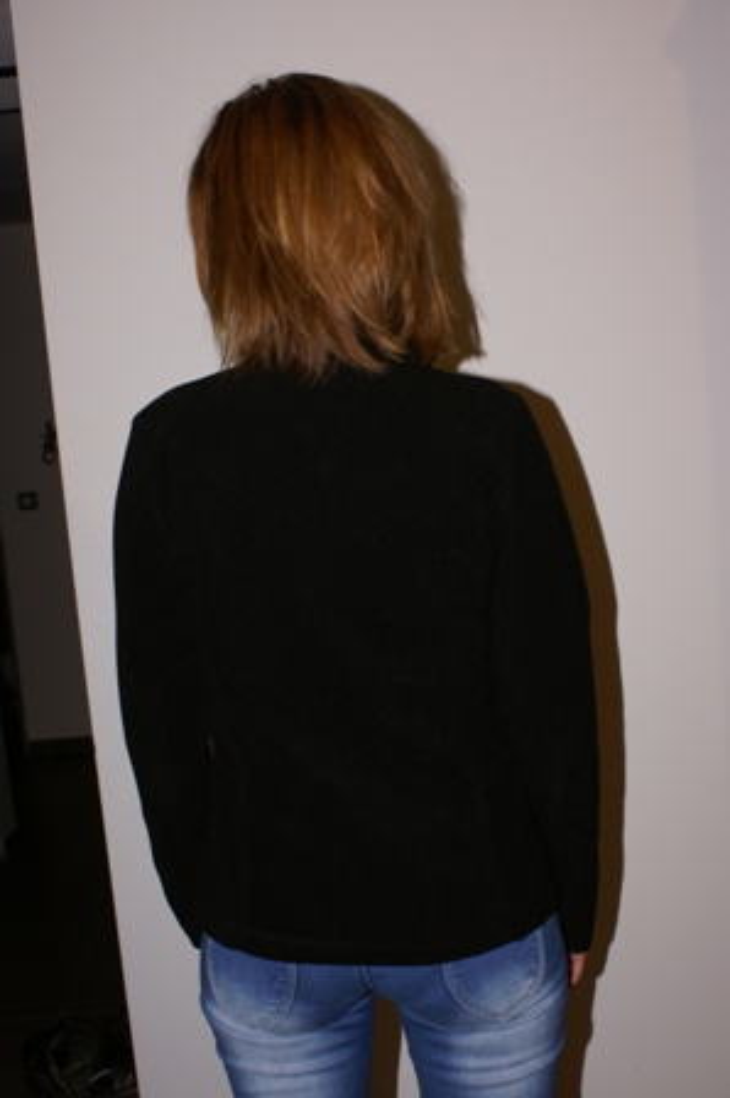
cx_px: 365
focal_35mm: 42
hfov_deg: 31.8
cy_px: 549
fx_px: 1279
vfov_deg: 46.4
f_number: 5.6
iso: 400
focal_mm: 28
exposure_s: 1/60
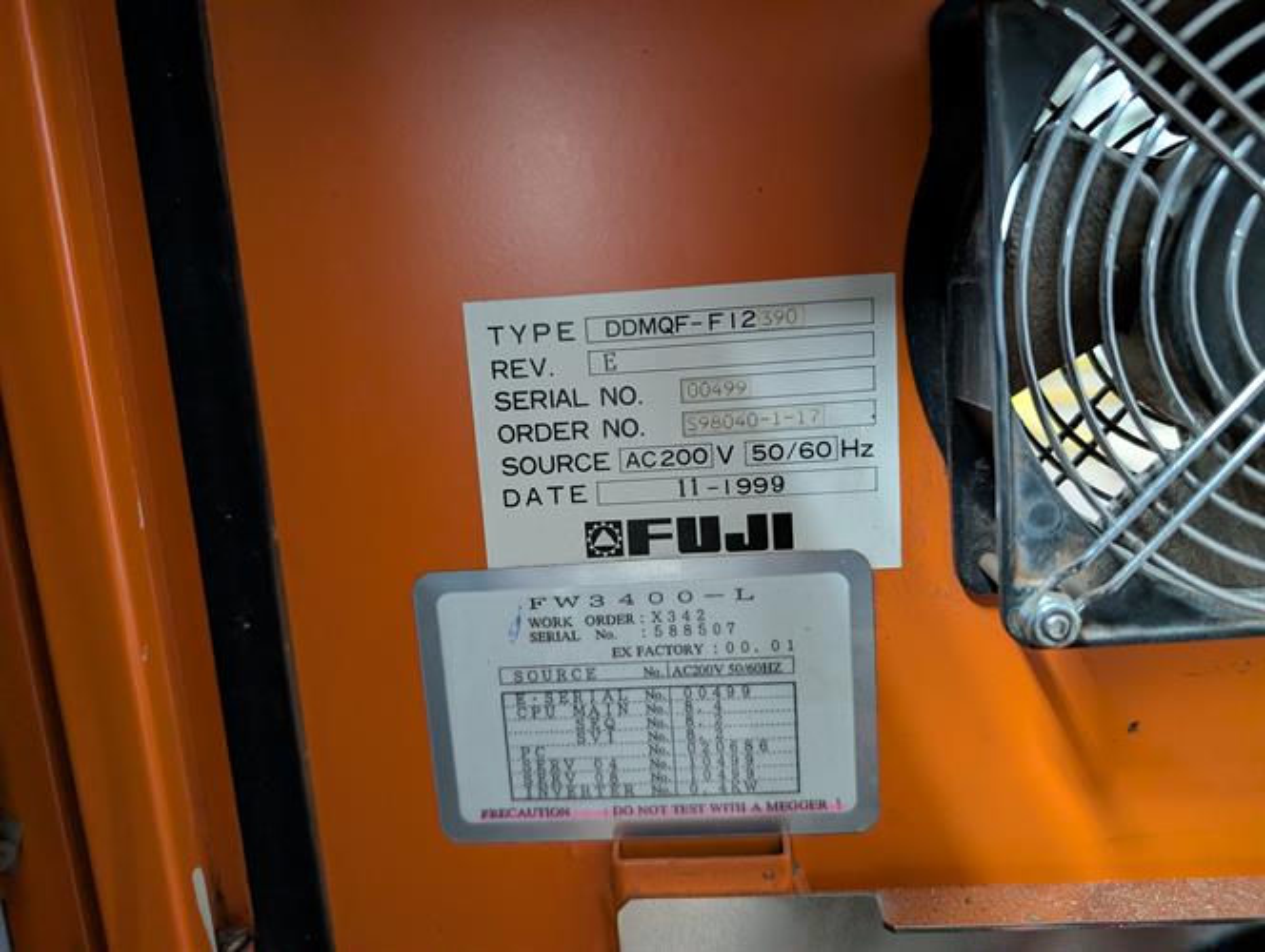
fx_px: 878
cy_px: 476
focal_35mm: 24
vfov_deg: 56.9
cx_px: 632
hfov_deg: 71.5
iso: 1233
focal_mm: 6.9
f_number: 1.68
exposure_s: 1/60
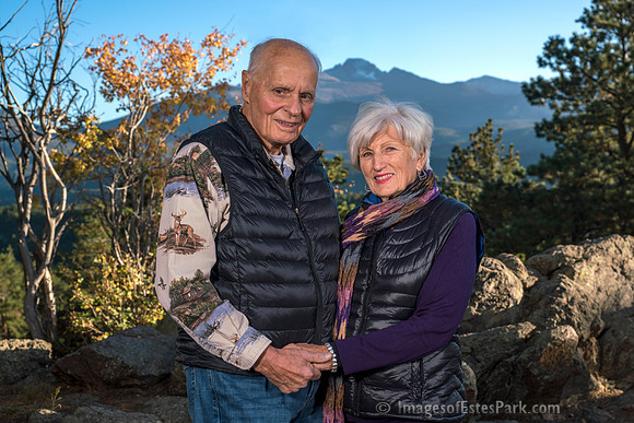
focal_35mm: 45
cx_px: 317
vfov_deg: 29.9
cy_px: 212
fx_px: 793
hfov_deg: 43.6
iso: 100
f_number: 5
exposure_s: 1/320
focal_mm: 45
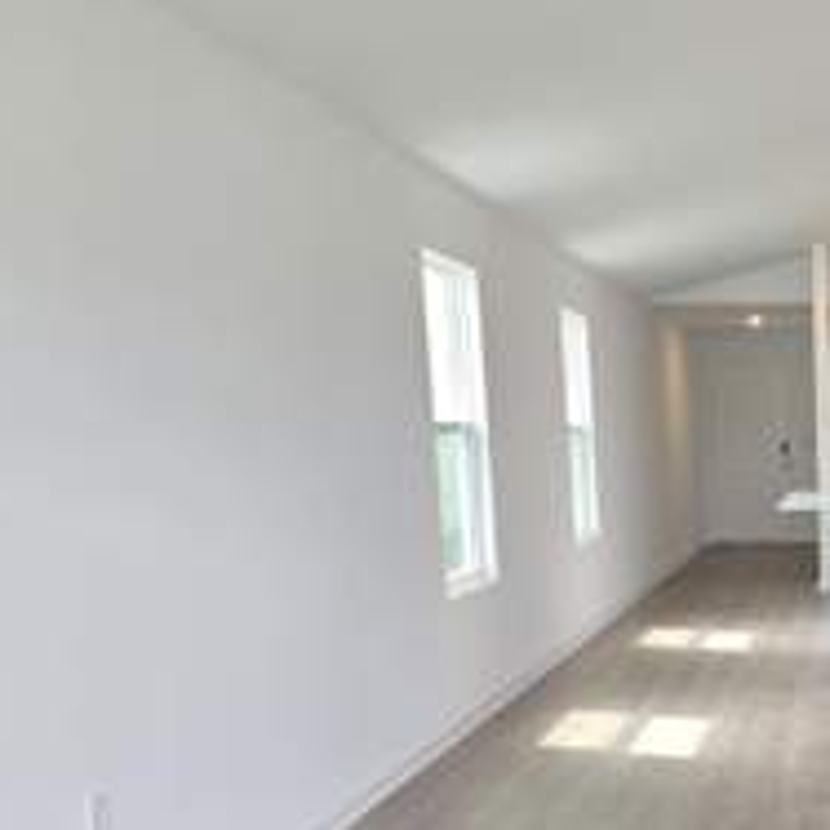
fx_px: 1411
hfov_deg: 29.7
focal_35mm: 52
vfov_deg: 32.0
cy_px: 650
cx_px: 901
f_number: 1.7
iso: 32
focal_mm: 6.3
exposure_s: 1/60
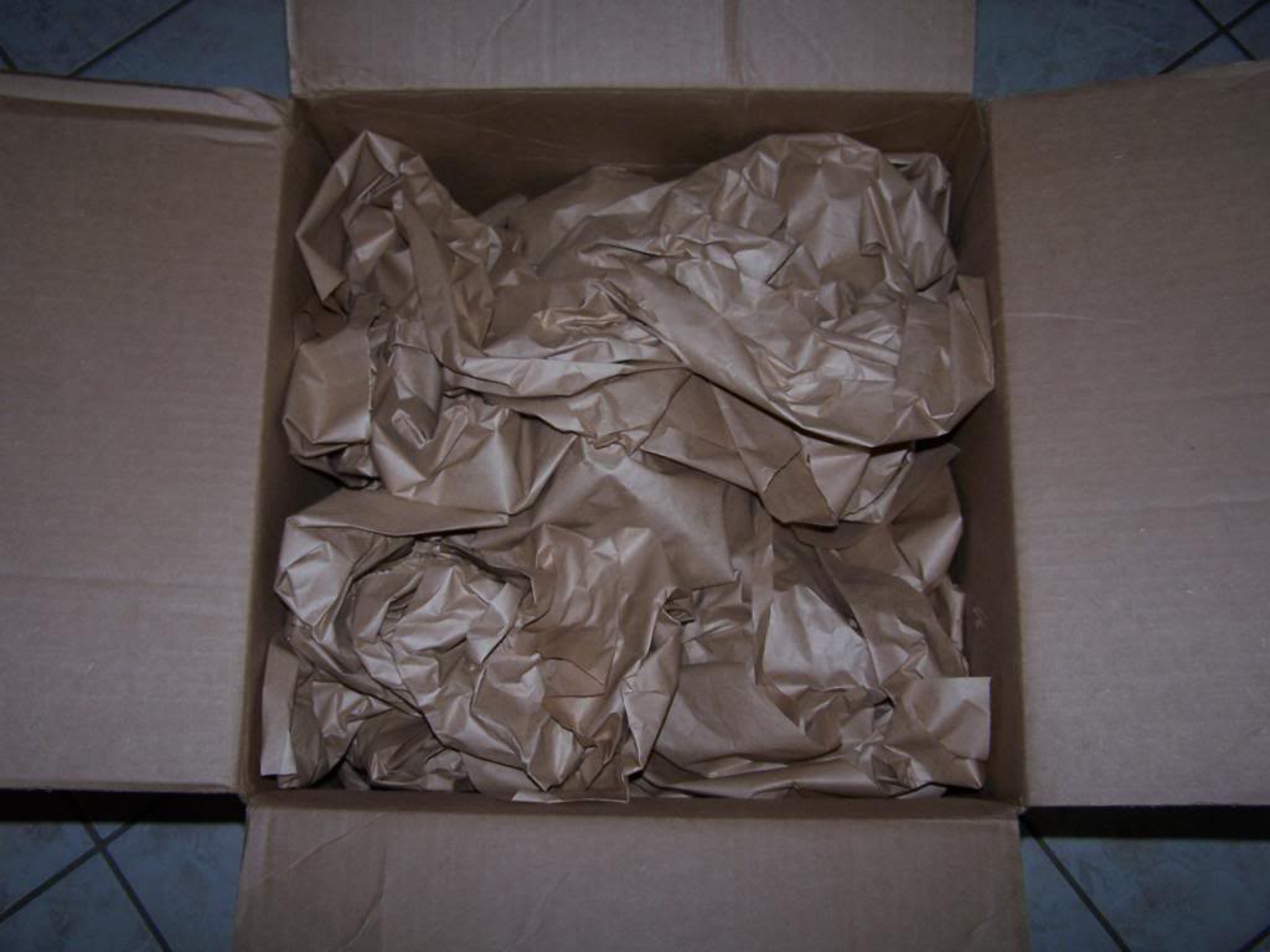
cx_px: 635
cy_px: 476
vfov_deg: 37.7
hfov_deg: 49.0
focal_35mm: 38
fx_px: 1394
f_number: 2.8
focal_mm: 6.3
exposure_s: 1/60
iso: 80
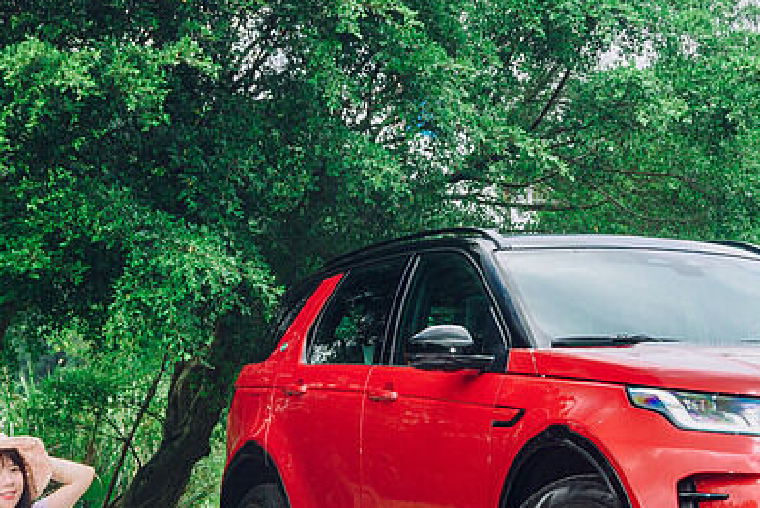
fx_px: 2430
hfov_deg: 17.7
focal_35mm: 115
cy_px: 432
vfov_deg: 11.9
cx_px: 474
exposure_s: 1/80
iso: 400
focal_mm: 58
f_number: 5.6
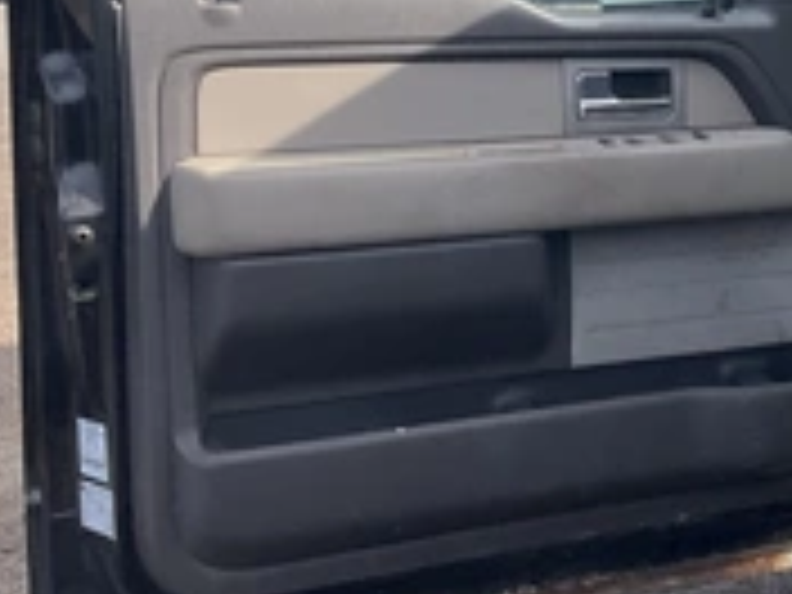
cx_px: 616
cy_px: 76
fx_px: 1510
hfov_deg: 28.8
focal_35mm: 66
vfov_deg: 21.8
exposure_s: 1/869
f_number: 1.8
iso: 25
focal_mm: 3
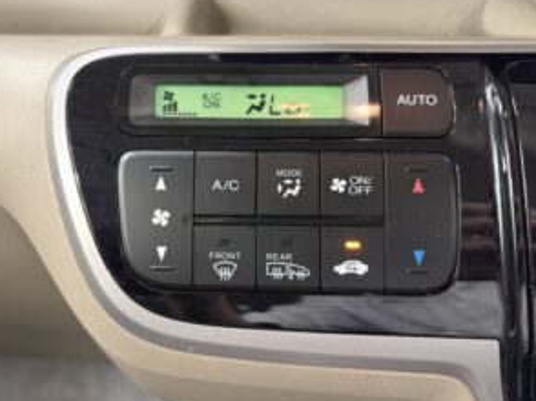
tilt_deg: -37.5
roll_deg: +1.4
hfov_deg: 58.3
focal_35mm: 31
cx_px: 250
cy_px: 185
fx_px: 480
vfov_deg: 45.3
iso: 400
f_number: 1.6
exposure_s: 1/33
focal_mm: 5.96
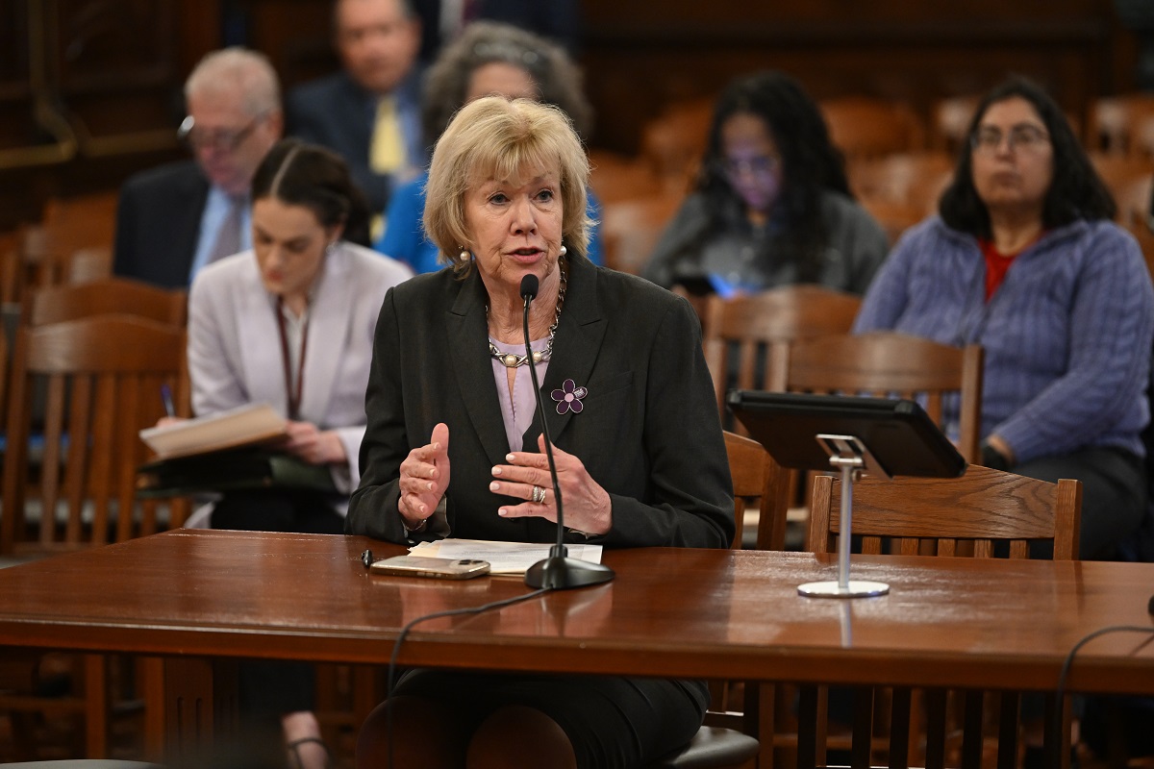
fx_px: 5930
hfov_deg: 11.1
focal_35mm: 185
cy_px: 384
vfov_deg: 7.4
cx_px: 577
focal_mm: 185
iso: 3200
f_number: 2.8
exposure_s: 1/160
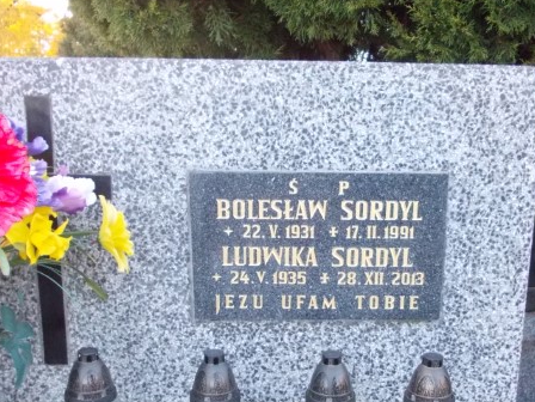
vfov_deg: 35.5
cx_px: 282
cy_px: 274
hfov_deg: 46.8
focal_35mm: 40
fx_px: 618
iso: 400
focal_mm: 4
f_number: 2.7
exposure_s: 1/200
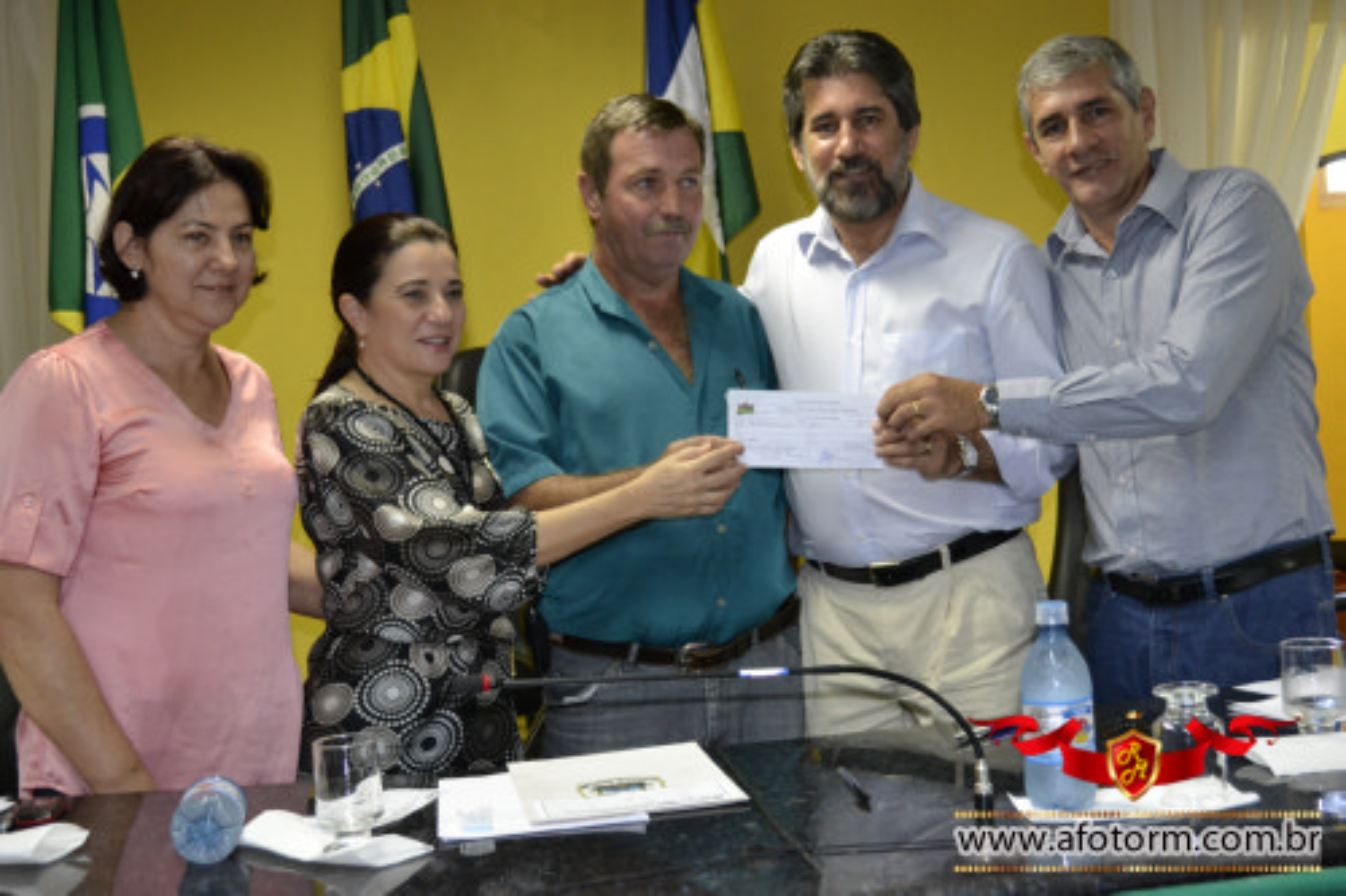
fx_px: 1794
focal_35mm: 48
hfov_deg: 41.1
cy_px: 448
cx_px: 673
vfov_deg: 28.1
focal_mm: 32
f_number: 4.8
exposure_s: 1/60
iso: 2200
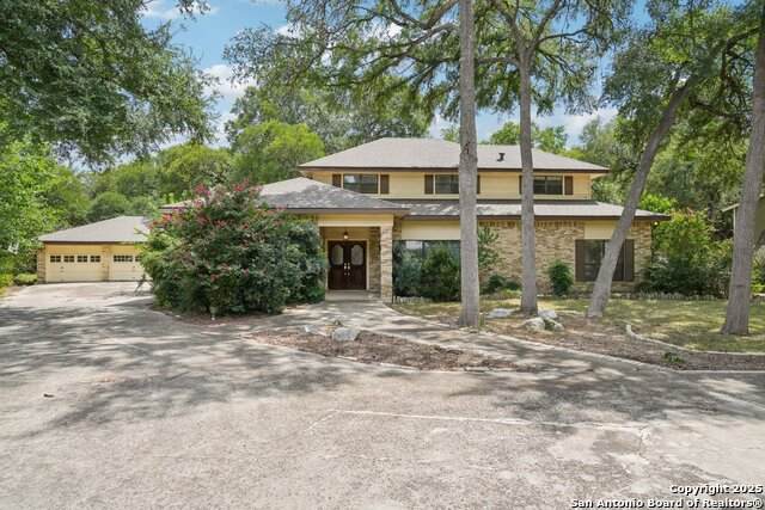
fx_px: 425
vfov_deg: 62.0
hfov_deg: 84.0
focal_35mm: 20
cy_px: 255
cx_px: 382
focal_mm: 20
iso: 200
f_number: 8
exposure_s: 1/250
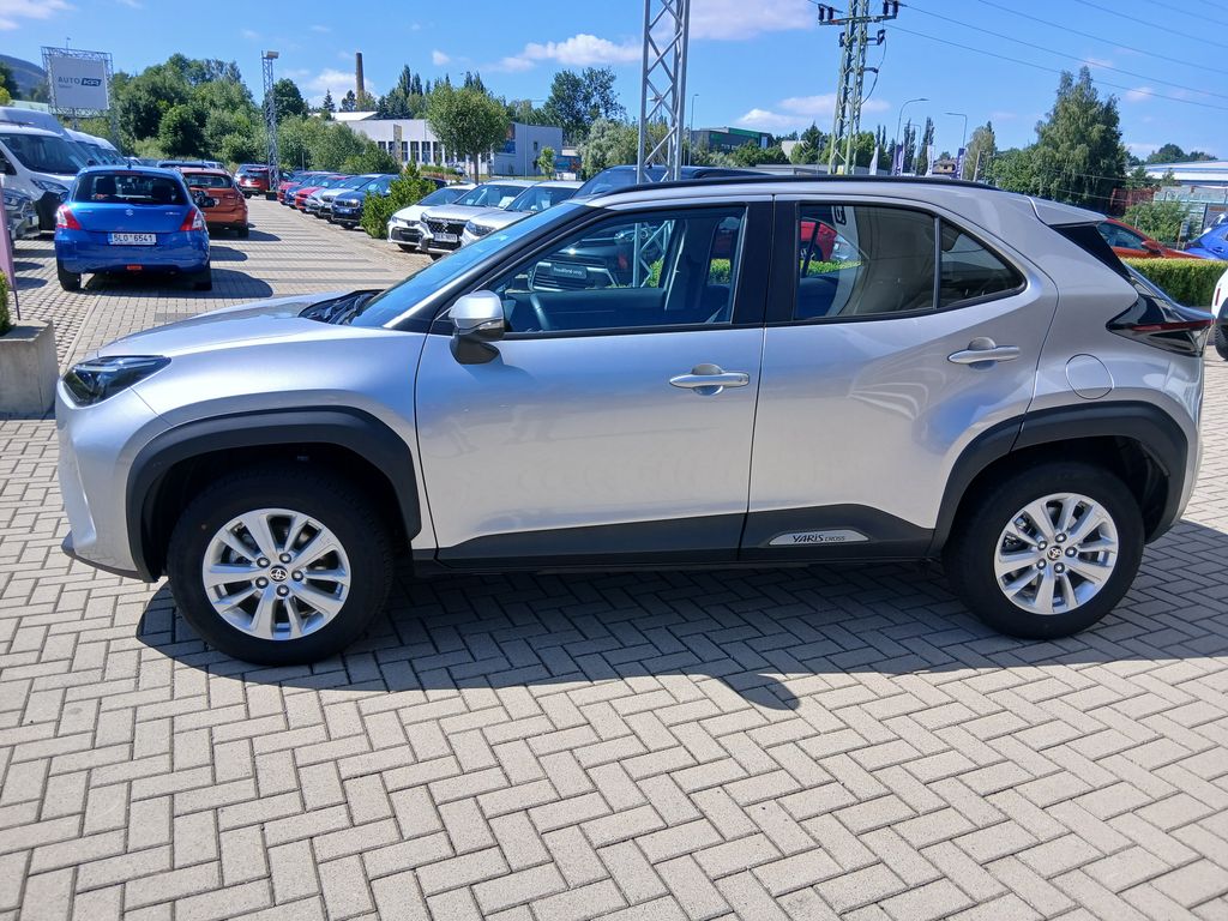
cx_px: 614
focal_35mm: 26
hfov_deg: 67.3
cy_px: 460
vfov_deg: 53.1
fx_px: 922
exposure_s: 1/418
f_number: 1.8
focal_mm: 3.98
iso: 20
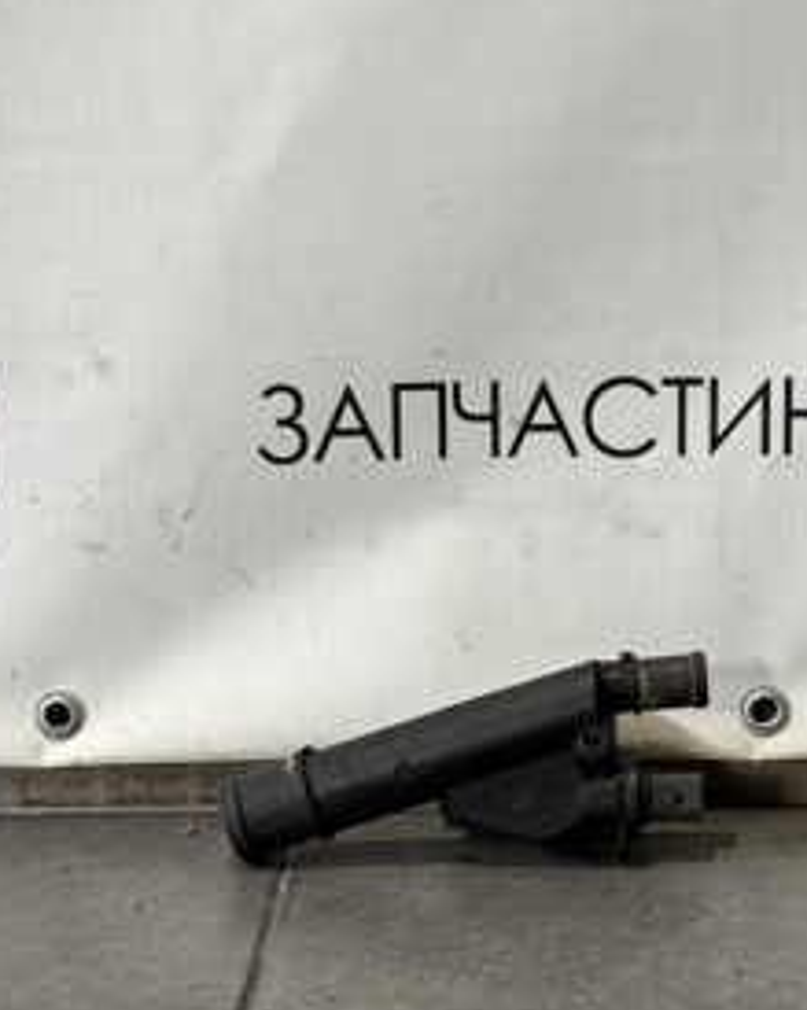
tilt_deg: -12.3
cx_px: 496
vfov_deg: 23.3
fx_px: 2449
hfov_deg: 18.7
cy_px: 597
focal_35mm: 82
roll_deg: -0.2
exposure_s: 1/50
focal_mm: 6.76
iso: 80
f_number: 1.78
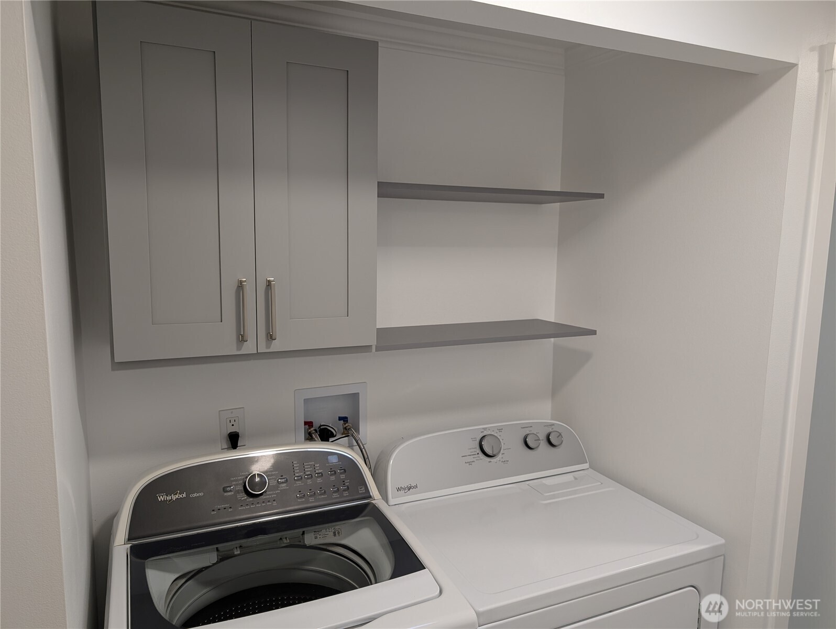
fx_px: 580
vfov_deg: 56.9
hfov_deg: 71.5
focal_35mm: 24
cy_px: 314
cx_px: 418
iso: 199
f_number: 1.68
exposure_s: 1/139
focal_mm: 6.9
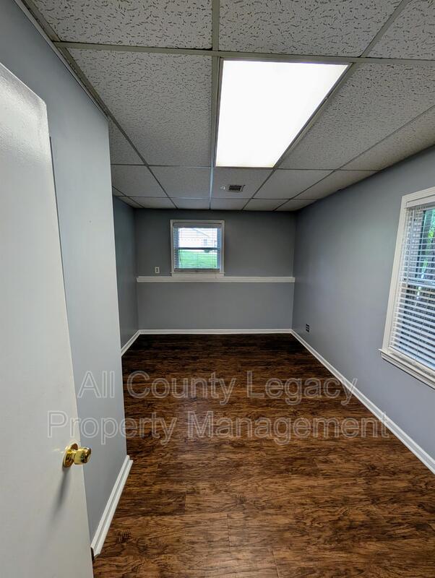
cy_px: 289
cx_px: 218
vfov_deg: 110.5
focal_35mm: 12
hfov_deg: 94.6
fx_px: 201
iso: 61
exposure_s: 1/60
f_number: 1.7
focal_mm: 2.02
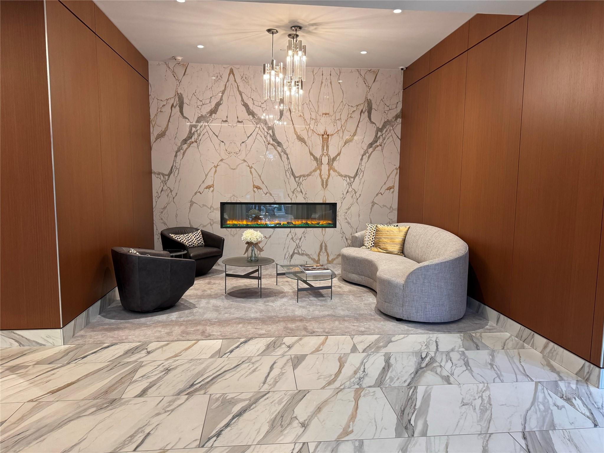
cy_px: 226
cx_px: 302
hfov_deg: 71.6
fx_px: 419
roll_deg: -0.3
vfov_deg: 56.8
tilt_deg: -7.0
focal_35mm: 24
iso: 250
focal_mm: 6.76
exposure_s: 1/60
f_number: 1.78
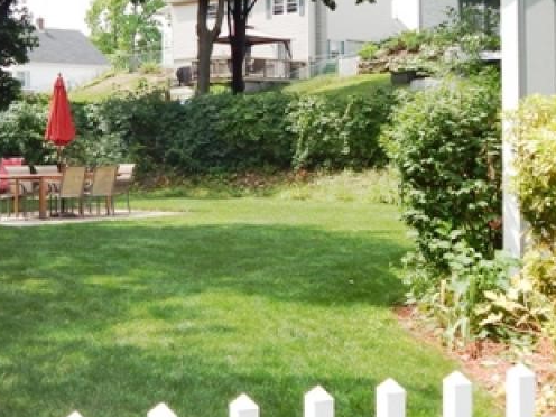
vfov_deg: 22.8
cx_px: 165
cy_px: 140
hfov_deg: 29.9
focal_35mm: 64
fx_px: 1028
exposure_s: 1/500
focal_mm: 5.6
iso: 125
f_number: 3.2
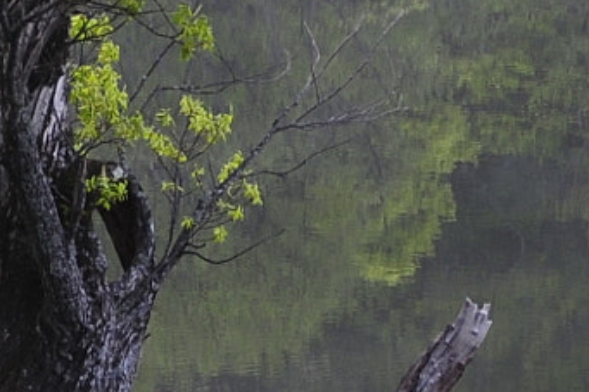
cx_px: 342
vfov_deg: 5.4
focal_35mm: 252
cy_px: -187
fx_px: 4121
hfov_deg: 8.2
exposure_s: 1/25
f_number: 6.3
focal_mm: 28
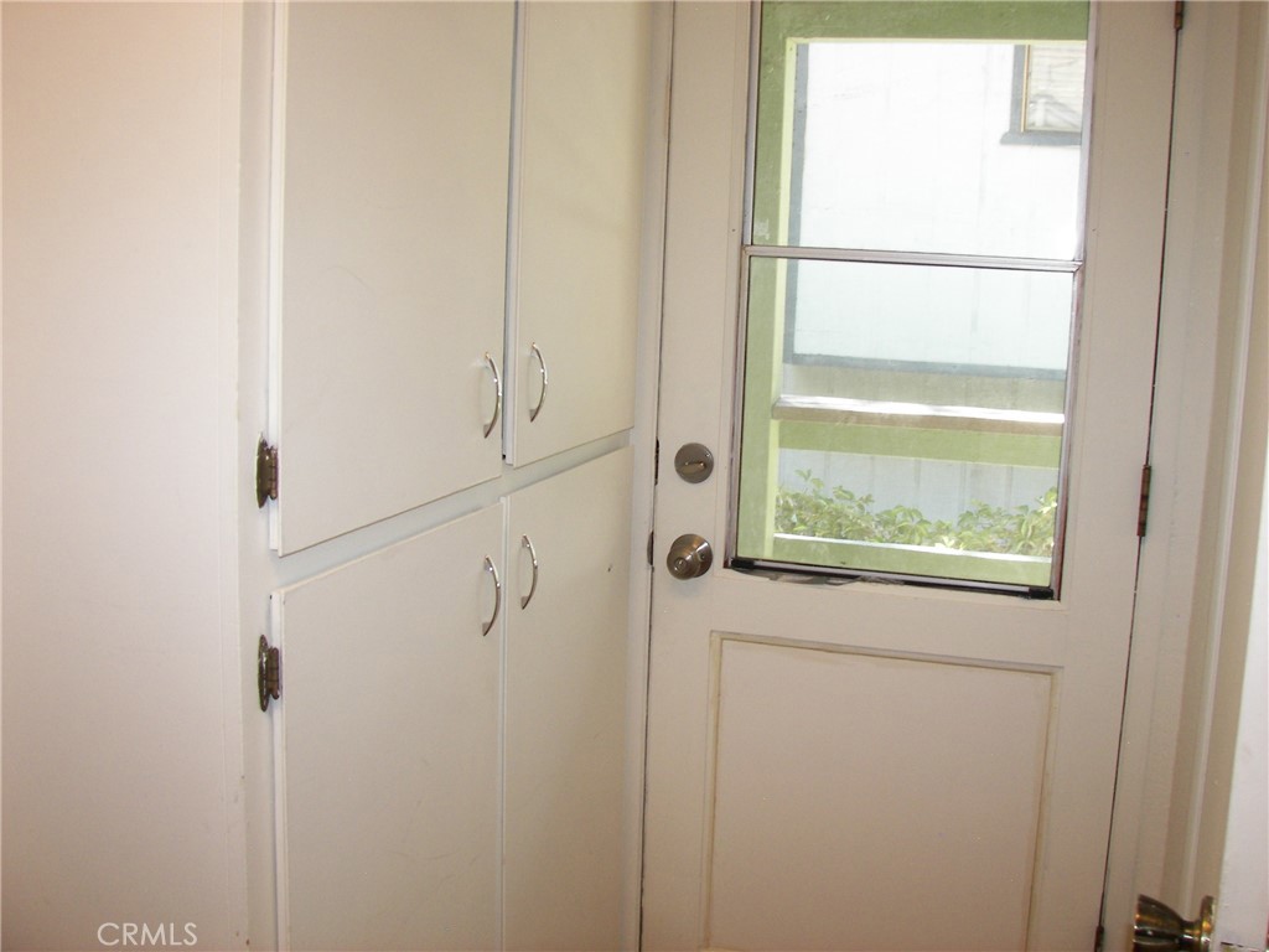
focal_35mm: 36
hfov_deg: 51.4
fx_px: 1320
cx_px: 634
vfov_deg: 39.7
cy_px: 476
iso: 80
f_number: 2.8
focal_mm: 6
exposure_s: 1/30
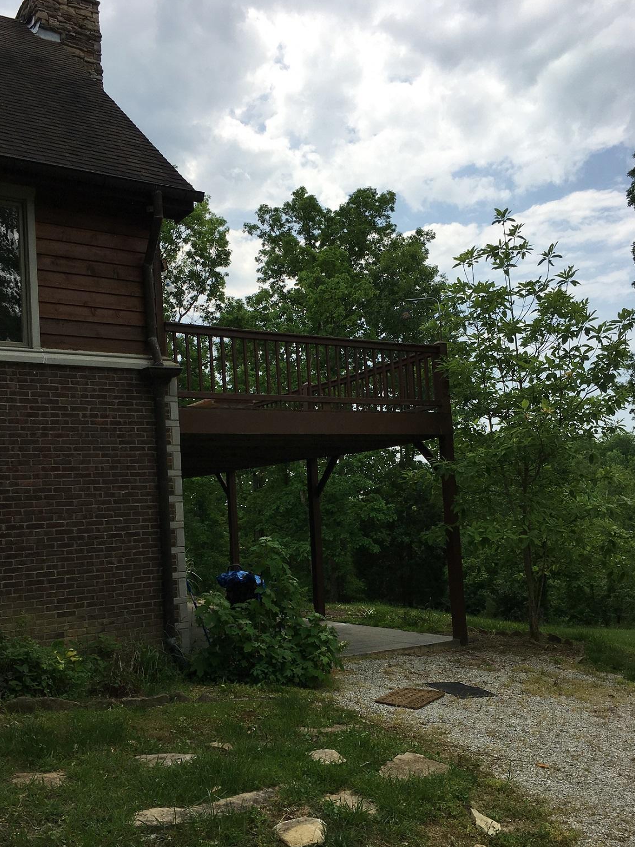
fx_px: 807
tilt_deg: +2.0
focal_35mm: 33
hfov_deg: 42.9
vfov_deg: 55.2
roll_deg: +3.2
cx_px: 287
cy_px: 477
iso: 25
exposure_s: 1/1399
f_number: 2.2
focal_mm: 4.15
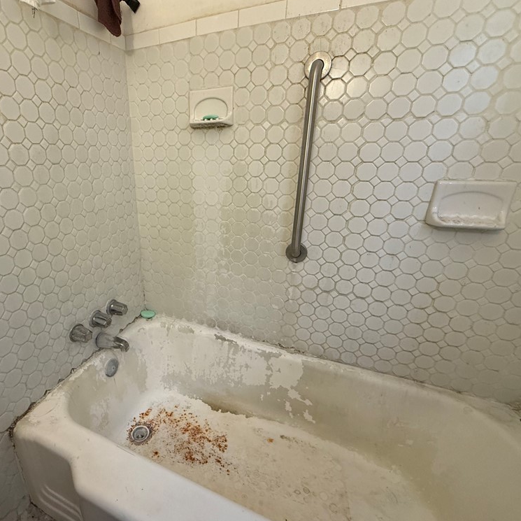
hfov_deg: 82.4
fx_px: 289
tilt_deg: -19.9
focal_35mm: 17
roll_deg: -0.5
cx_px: 197
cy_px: 257
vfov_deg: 84.0
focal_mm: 2.22
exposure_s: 1/120
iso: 320
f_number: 2.2
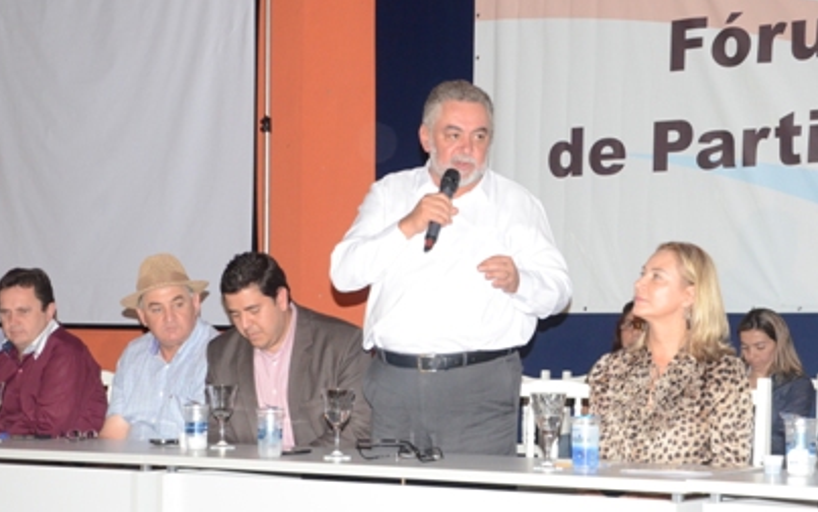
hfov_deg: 26.5
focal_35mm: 78
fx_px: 1739
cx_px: 422
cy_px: 332
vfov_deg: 16.7
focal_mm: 38
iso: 2500
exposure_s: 1/125
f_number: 5.6
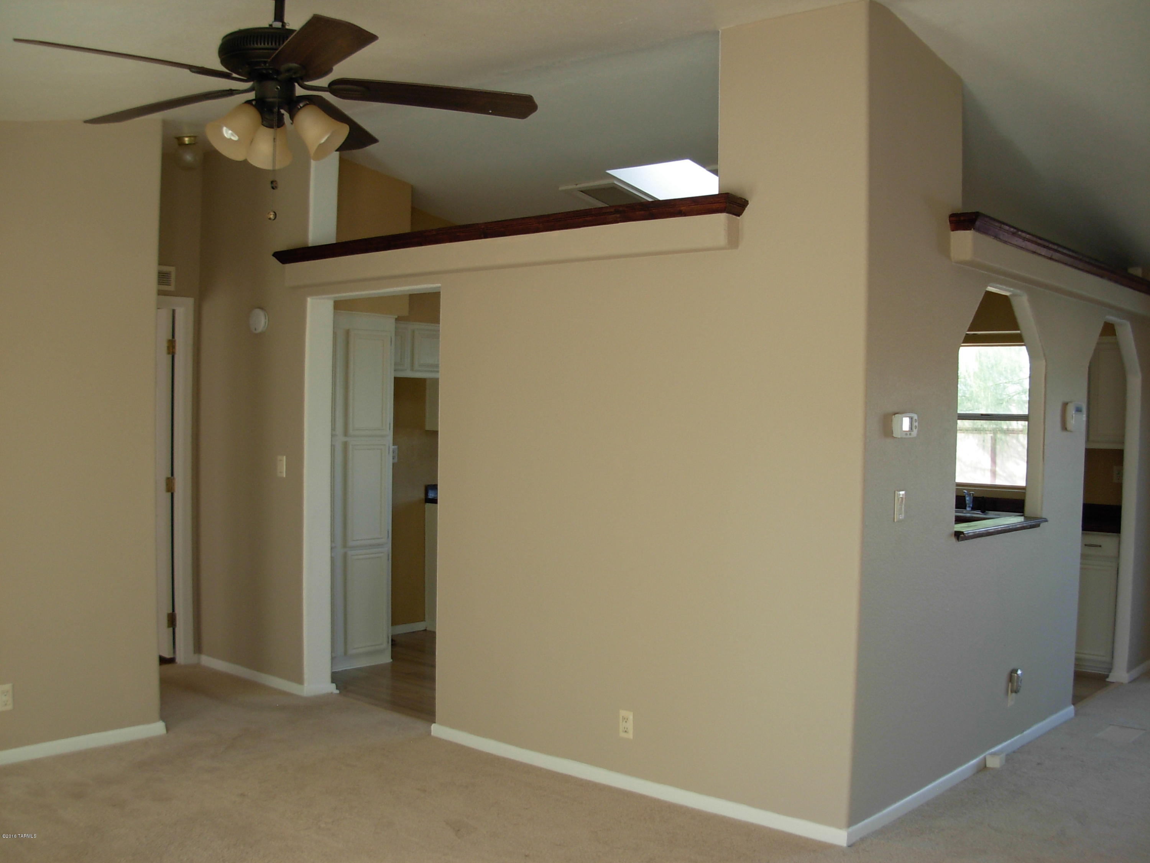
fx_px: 1262
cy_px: 432
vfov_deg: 37.7
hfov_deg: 49.0
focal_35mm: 38
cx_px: 575
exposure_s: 1/42.7
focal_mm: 6.3
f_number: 2.9
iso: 79
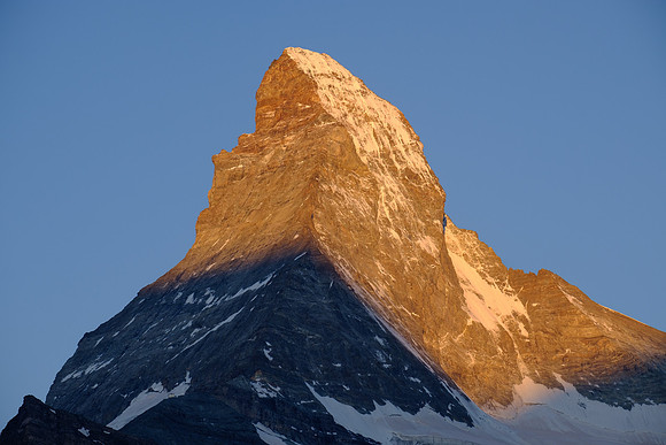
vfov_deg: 7.2
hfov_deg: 10.7
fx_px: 3553
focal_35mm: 192
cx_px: 333
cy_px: 222
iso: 200
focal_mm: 128
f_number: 8
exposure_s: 1/125
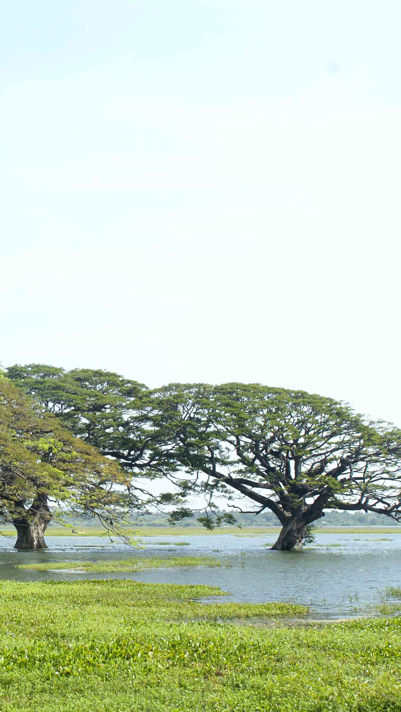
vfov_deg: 31.9
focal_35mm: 66
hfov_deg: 17.9
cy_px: 357
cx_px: 25
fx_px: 1247
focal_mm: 28
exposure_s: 1/100
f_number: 11
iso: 100
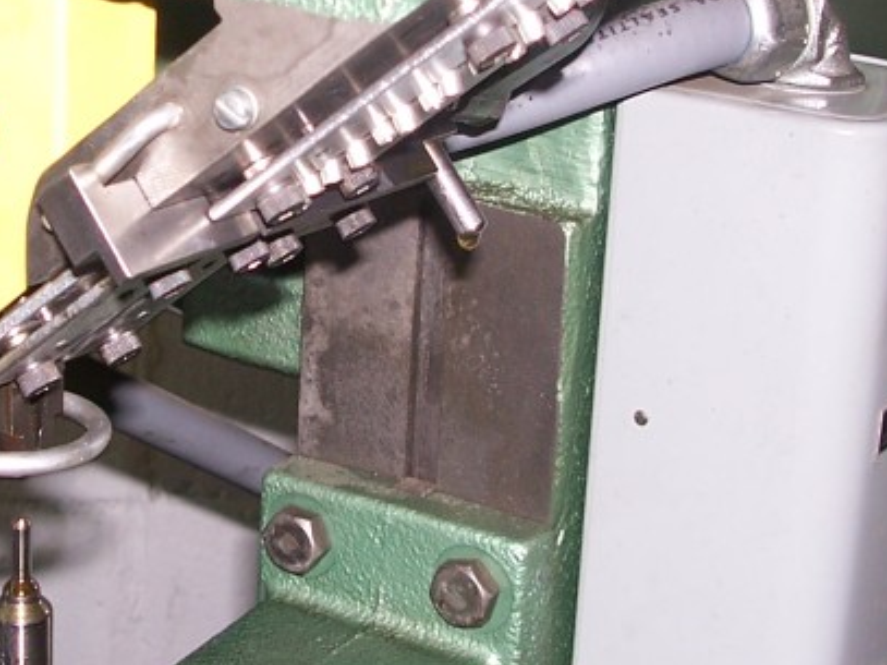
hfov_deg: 22.7
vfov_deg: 17.1
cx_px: 299
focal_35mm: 86
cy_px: 214
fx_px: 2203
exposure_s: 1/60
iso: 80
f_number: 2.8
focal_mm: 6
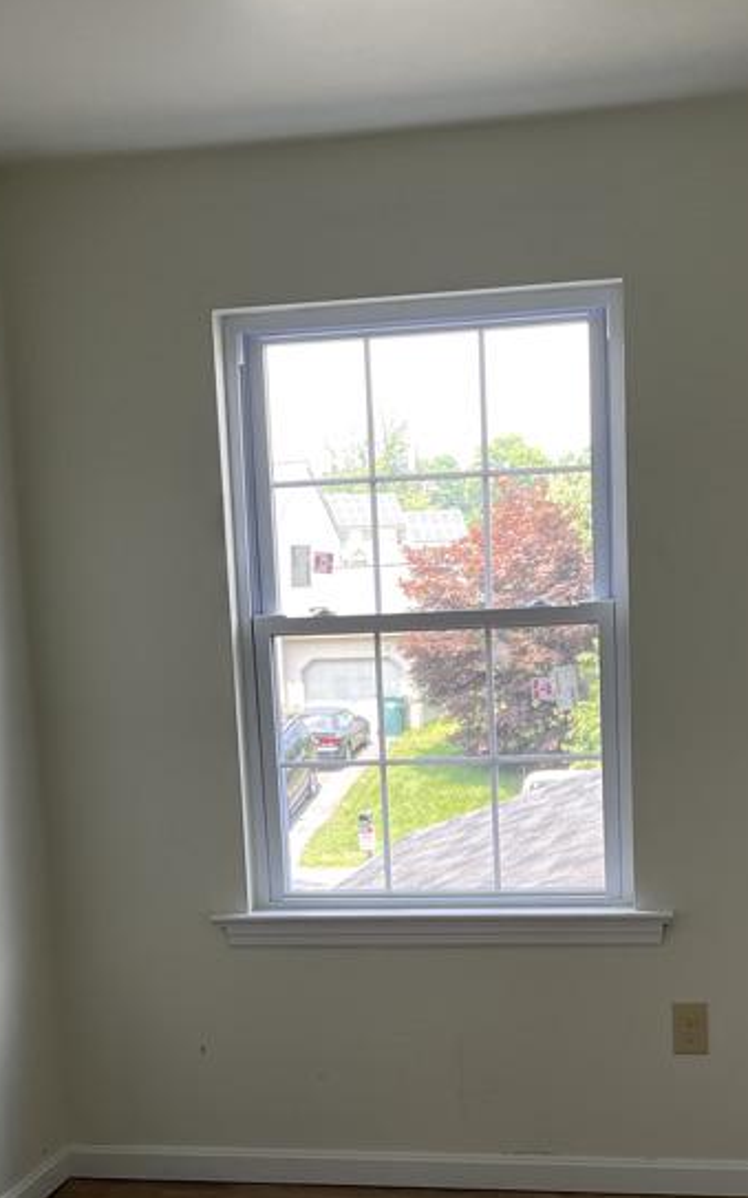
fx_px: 1697
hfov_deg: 24.8
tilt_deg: -8.4
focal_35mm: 52
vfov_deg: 38.2
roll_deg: +2.4
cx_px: 428
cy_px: 856
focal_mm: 5.1
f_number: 1.6
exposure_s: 1/120
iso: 50
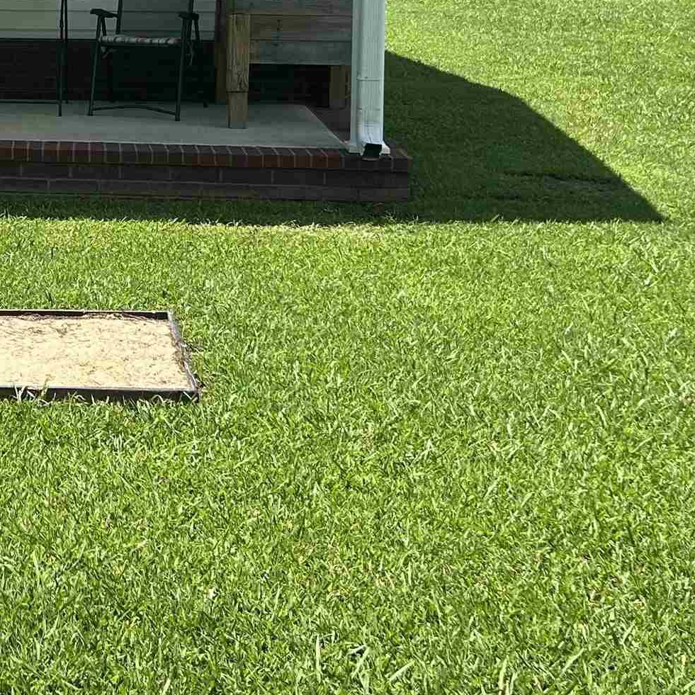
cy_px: -3
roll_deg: +1.8
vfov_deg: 23.0
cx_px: -171
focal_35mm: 72
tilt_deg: -3.4
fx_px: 1635
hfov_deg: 21.9
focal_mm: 5.7
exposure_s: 1/2252
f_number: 1.5
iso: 50
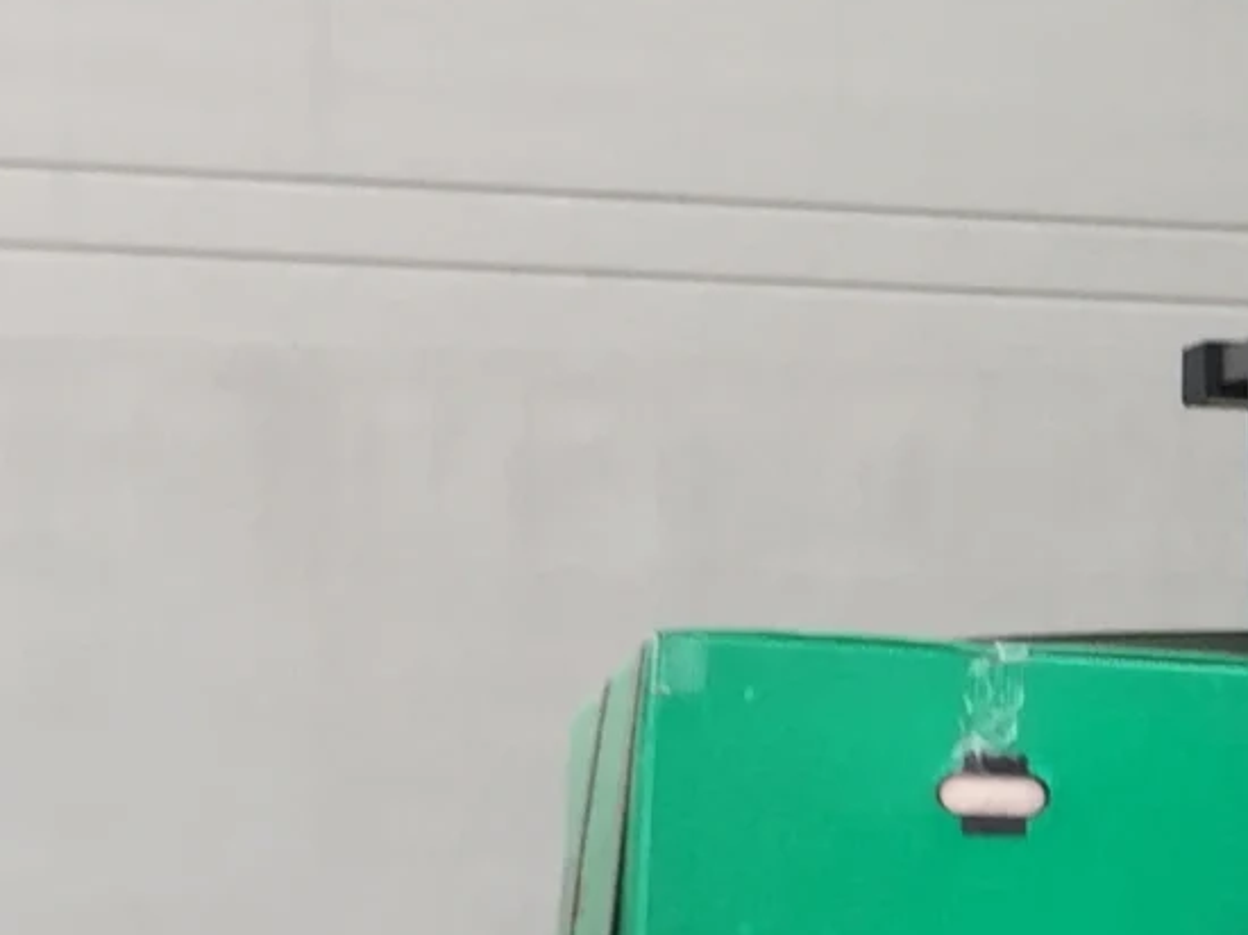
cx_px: 2378
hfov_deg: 13.0
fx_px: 4865
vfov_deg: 10.9
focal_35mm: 135
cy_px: 840
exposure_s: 1/309
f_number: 2.2
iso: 32
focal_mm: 4.15
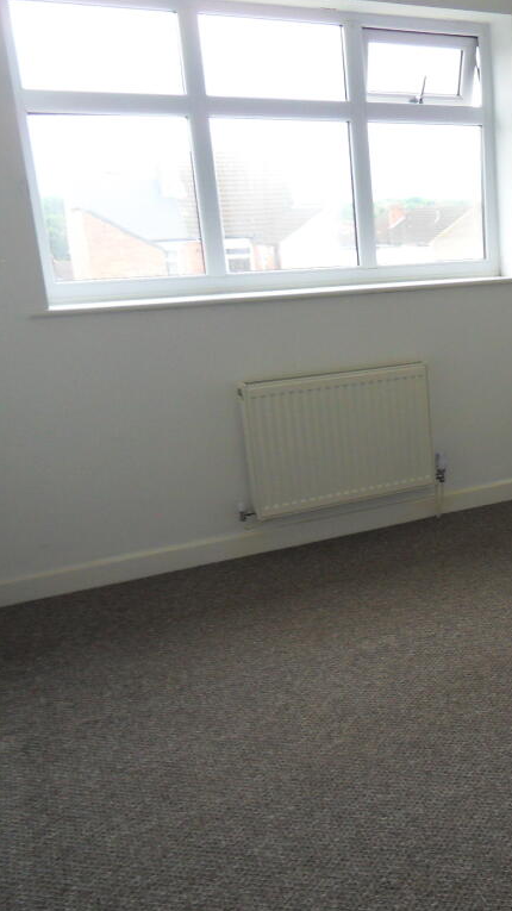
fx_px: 845
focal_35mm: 35
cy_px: 456
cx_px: 568
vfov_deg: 56.6
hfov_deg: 30.1
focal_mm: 4.2
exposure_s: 1/60
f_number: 3.3
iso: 100
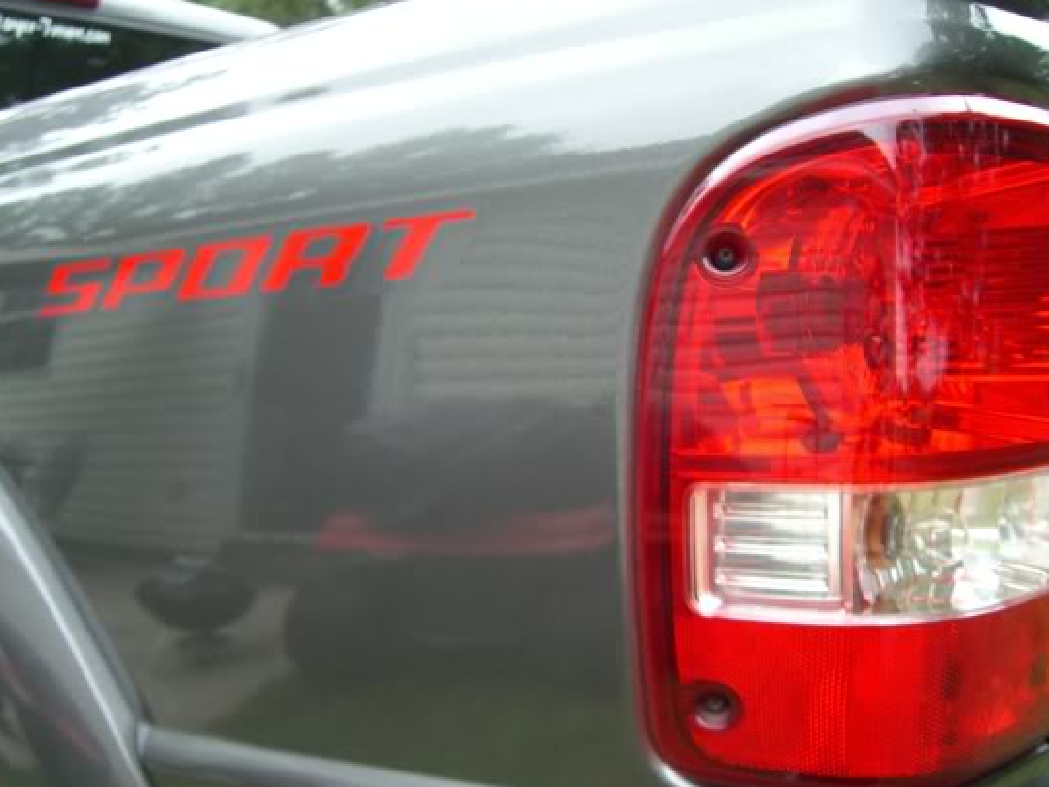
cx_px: 538
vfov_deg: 32.2
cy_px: 435
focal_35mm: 45
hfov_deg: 42.1
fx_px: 1364
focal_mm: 6.2
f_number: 2.7
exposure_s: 1/60
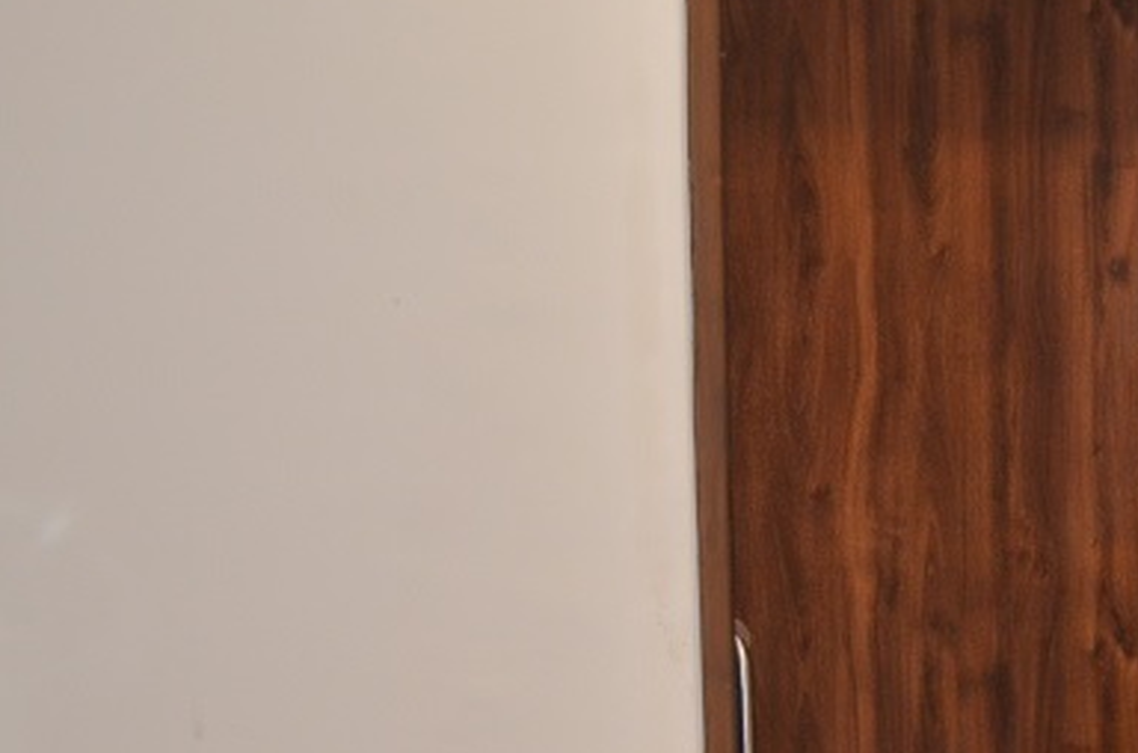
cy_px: 634
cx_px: 1464
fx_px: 2523
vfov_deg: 16.8
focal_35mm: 80
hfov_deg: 22.8
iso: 800
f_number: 3.5
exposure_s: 1/60
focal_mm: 20
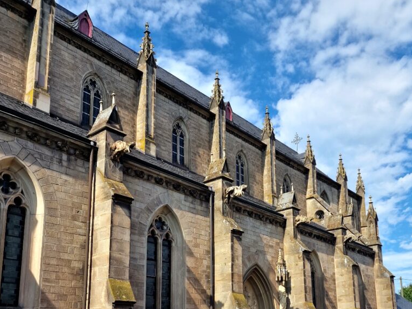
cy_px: 199
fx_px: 369
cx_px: 207
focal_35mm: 31
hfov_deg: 58.4
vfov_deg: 44.9
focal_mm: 6.4
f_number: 1.8
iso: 50
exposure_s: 1/1111
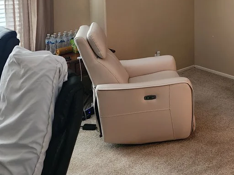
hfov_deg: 40.1
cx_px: 176
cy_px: 9
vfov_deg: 29.8
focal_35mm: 46
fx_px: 311
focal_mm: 6.4
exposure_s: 1/60
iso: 640
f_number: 1.8
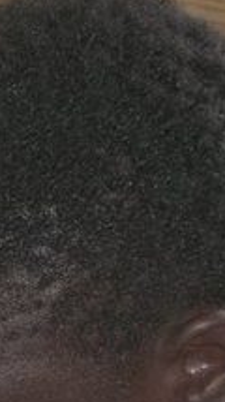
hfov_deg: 5.8
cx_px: -726
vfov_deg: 11.9
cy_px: 624
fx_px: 1829
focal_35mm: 172
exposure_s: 1/50
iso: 160
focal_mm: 5.9
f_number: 3.3
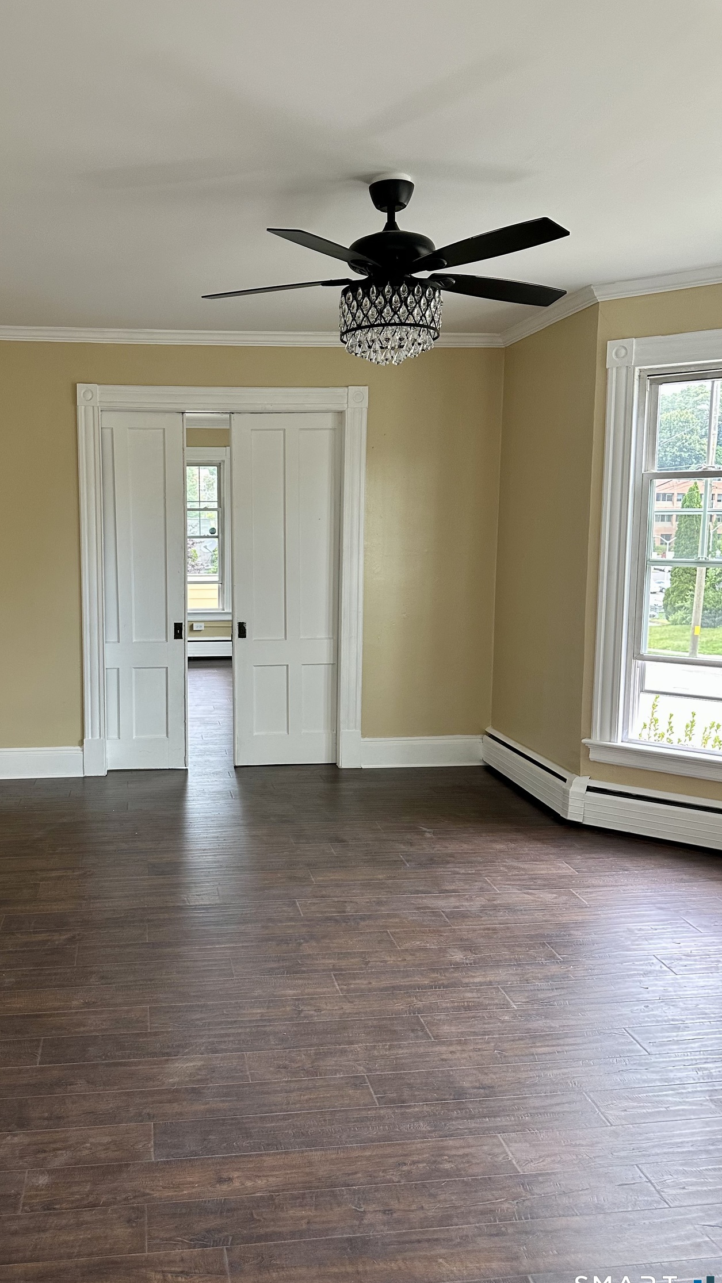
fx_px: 919
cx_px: 230
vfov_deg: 69.9
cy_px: 644
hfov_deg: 42.2
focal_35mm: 27
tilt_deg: -5.6
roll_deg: -0.2
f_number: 1.78
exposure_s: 1/120
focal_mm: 6.86
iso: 200
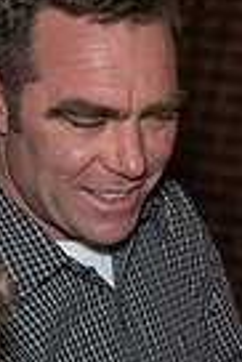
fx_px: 1589
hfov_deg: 8.7
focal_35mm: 158
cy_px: 329
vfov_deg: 12.9
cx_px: 168
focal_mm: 37
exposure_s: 1/125
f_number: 2.8
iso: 2000
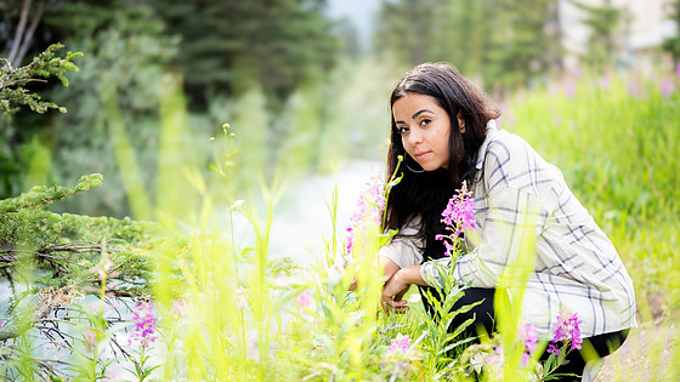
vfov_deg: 31.2
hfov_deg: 52.8
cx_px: 333
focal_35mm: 38
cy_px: 214
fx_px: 685
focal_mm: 35
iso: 200
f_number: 1.2
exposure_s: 1/2500
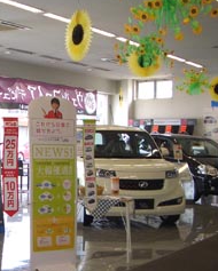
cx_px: 2
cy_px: 200
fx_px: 580
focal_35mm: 72
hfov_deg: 20.6
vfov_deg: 26.1
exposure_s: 1/100
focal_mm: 5.8
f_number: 2.6
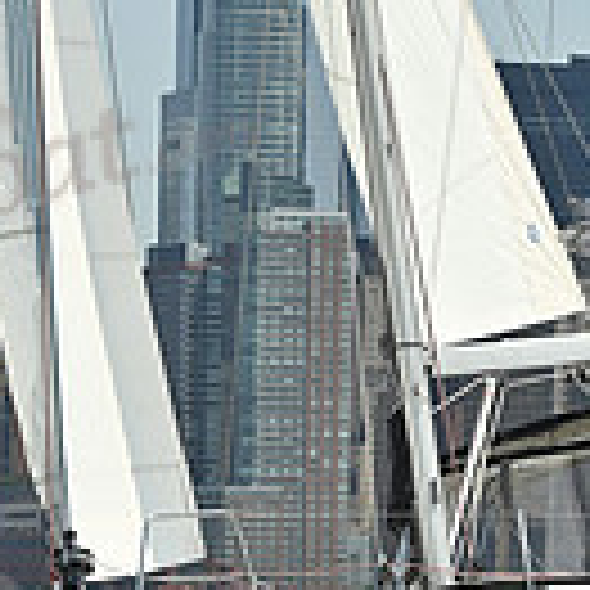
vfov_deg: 5.5
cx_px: 491
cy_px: 367
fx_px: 6190
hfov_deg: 5.5
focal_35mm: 321
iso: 320
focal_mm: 85
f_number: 10
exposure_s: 1/1250
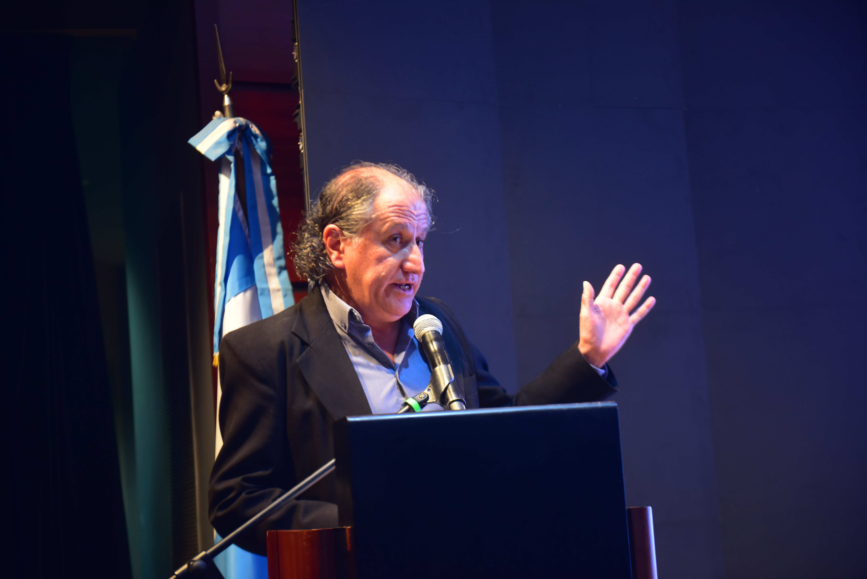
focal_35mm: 70
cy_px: 290
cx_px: 434
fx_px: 1686
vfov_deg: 19.5
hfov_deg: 28.8
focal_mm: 70
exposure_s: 1/50
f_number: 2.8
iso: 2000
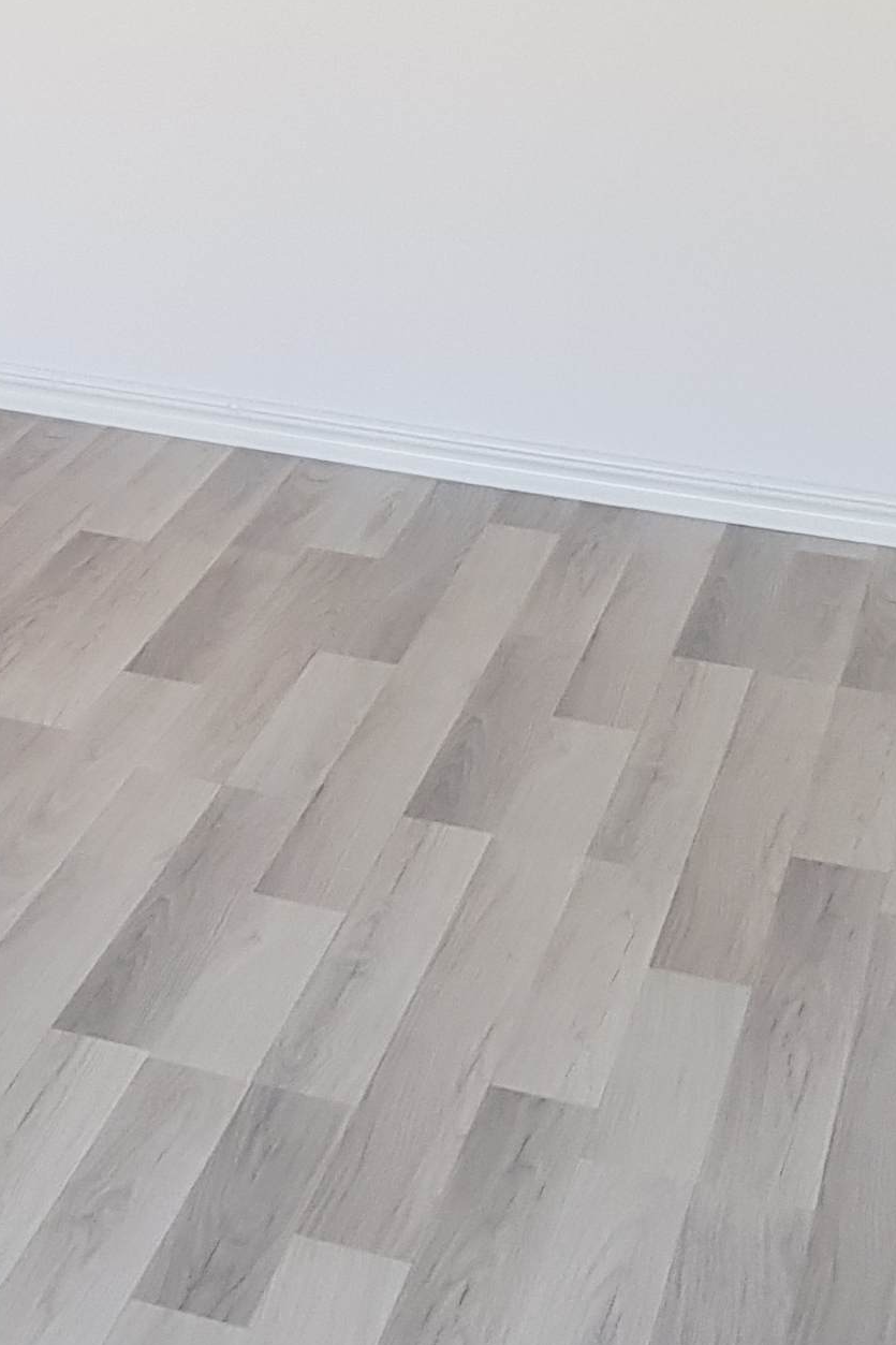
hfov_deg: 14.6
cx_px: -457
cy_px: -100
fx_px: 3249
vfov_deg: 22.2
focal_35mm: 87
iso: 80
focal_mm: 4.2
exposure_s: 1/60
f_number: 1.7
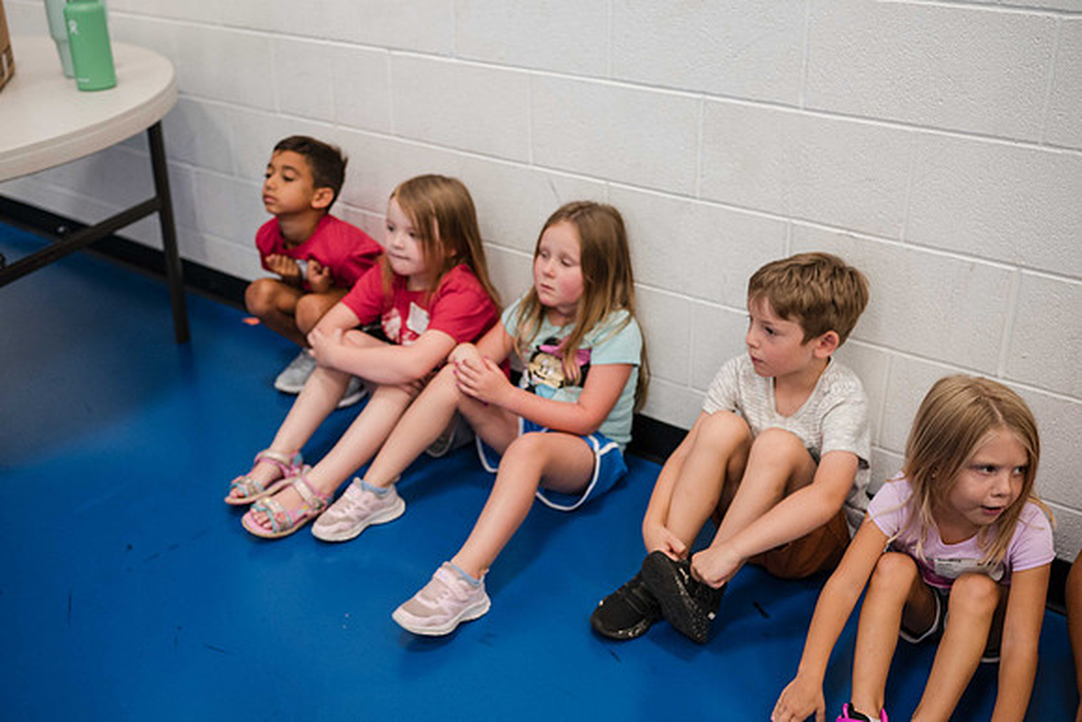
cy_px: 336
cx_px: 503
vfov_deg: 33.6
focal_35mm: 40
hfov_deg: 48.7
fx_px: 1194
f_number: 2.8
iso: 2000
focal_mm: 35
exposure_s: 1/125
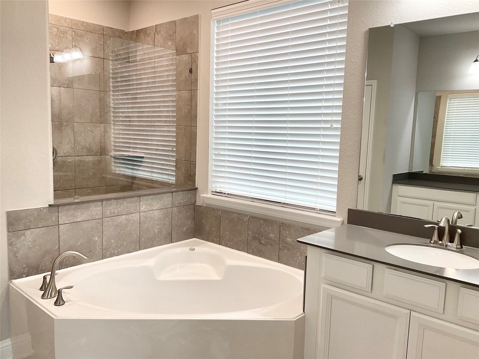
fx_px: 401
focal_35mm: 29
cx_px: 240
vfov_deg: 48.2
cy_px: 180
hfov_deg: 61.7
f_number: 1.8
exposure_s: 1/120
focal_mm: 3
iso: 64
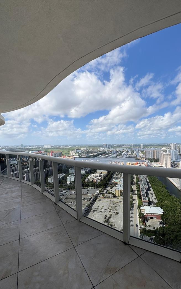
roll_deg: -0.6
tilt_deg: -7.0
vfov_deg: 94.0
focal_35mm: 17
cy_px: 160
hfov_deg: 66.7
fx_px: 134
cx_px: 116
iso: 50
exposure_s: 1/1976
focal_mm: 2.22
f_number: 2.2
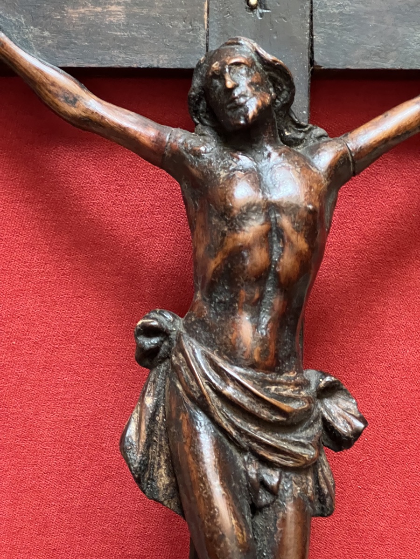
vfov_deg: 25.3
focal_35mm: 77
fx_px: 1246
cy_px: 280
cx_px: 210
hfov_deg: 19.1
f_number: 2.8
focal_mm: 9
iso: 800
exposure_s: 1/50
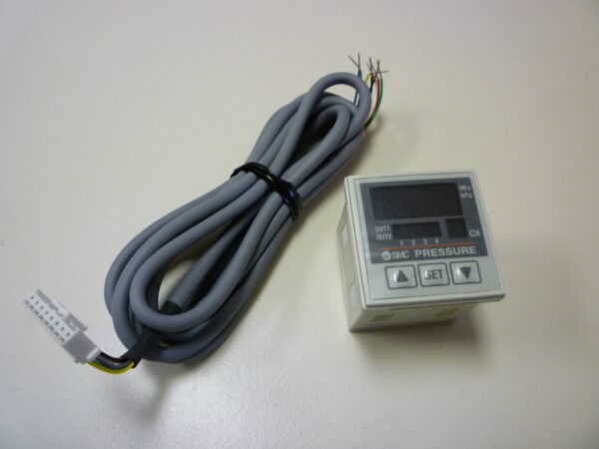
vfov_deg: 48.2
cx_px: 300
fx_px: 502
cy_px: 224
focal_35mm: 29
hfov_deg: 61.7
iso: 320
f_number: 3.3
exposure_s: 1/30
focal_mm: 5.2
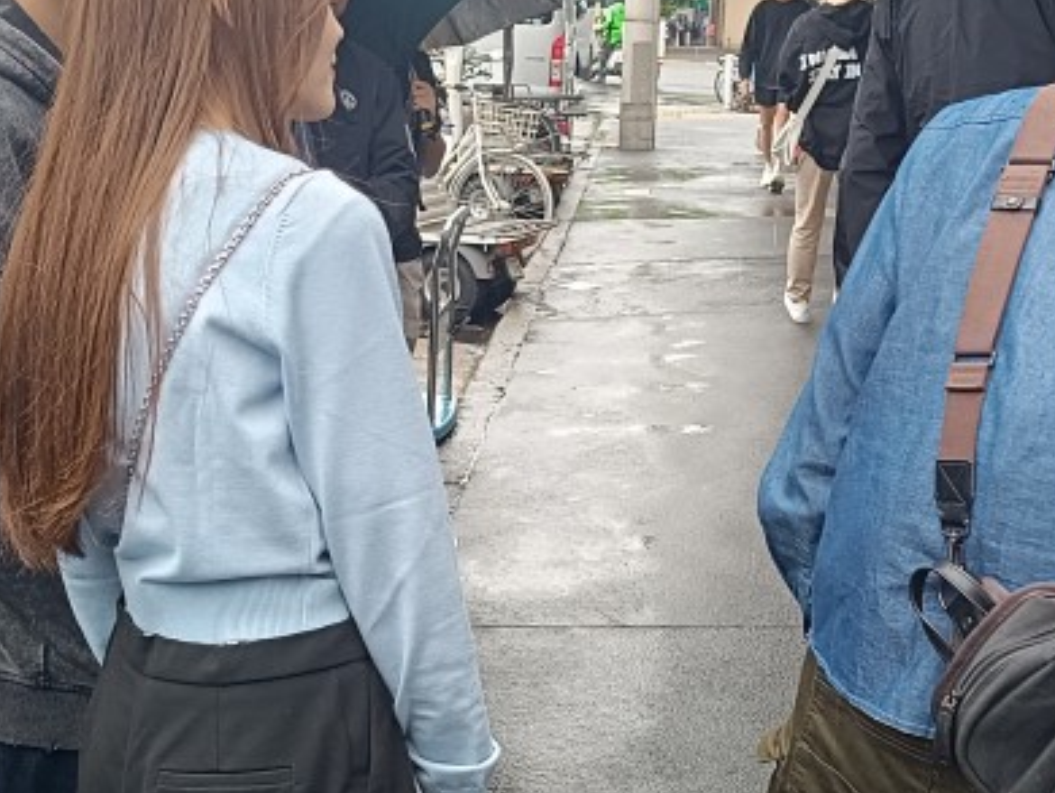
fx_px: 1921
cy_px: 468
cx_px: 576
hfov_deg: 30.7
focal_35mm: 63
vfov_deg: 23.3
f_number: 1.65
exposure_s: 1/100
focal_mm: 6.14
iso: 216
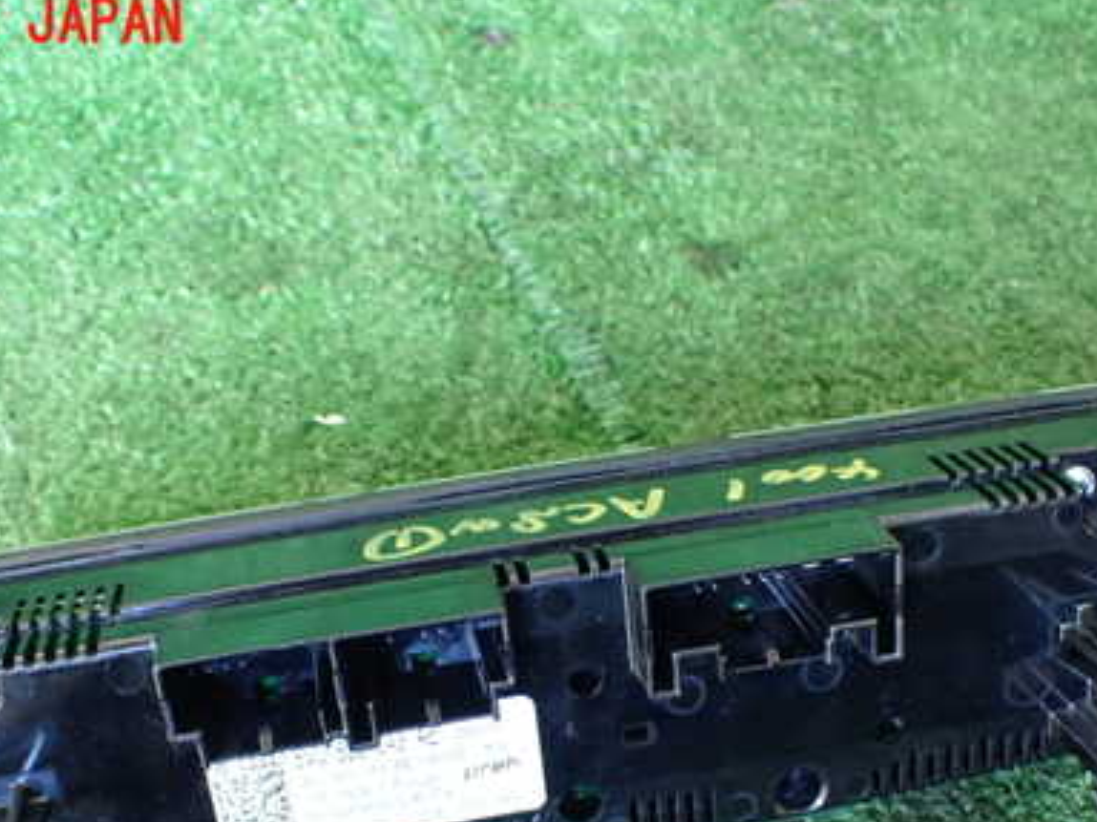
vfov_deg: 30.3
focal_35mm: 47
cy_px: 633
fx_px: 1489
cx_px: 521
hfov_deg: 40.4
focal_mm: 5.4
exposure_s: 1/60
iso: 800
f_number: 2.3
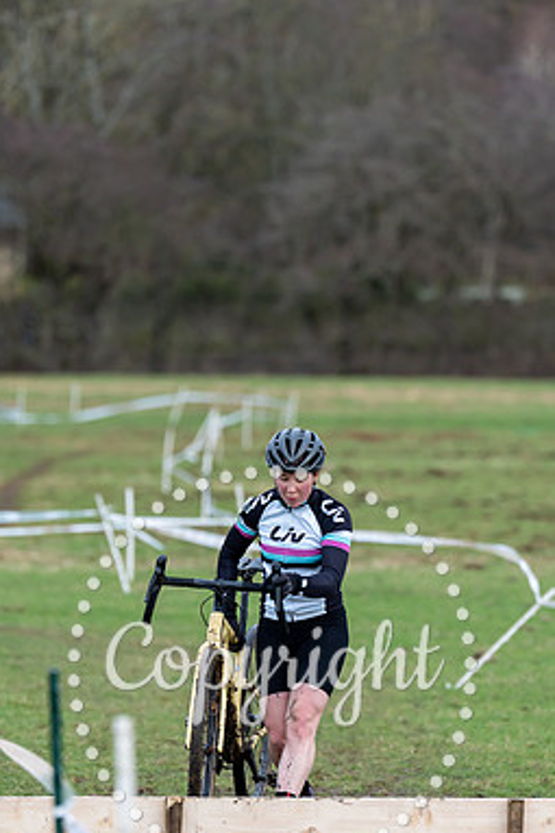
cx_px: 313
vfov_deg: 8.8
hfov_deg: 5.8
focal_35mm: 235
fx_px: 5439
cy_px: 485
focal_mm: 200
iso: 1250
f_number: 3.5
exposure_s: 1/1000
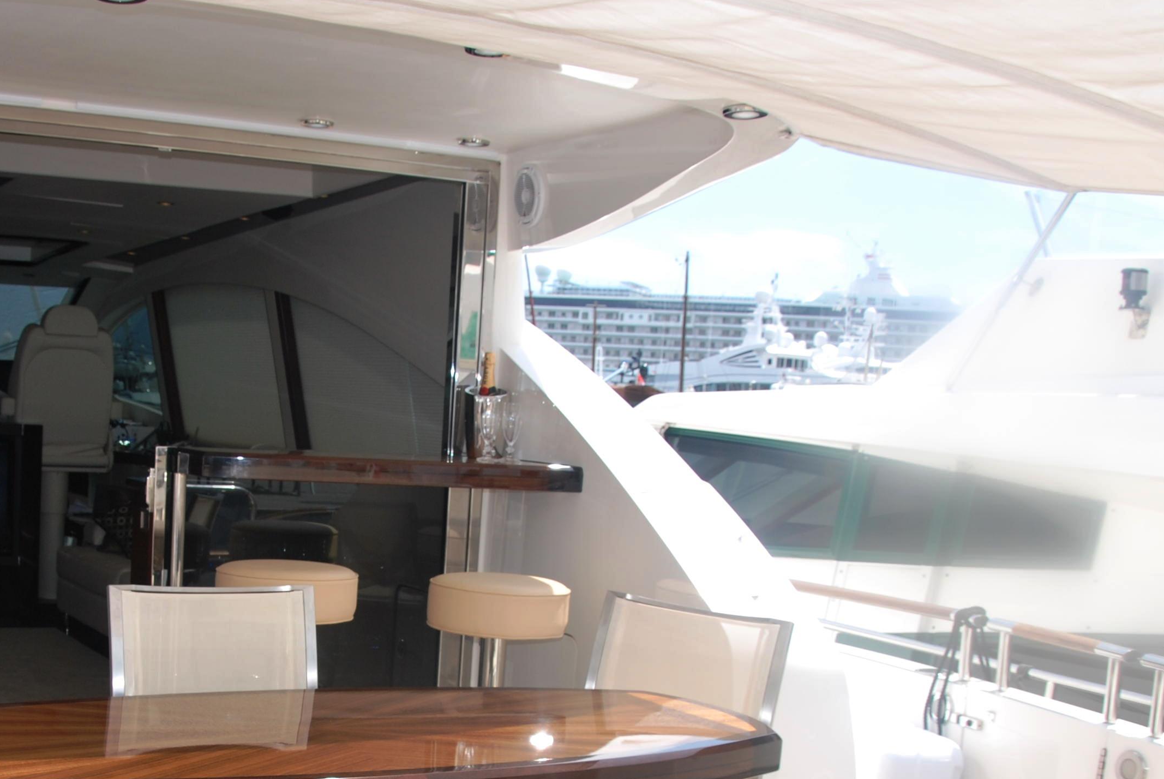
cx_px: 364
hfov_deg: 39.7
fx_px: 1586
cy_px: 685
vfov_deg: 26.7
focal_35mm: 49
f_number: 8
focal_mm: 18
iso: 100
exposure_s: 1/200
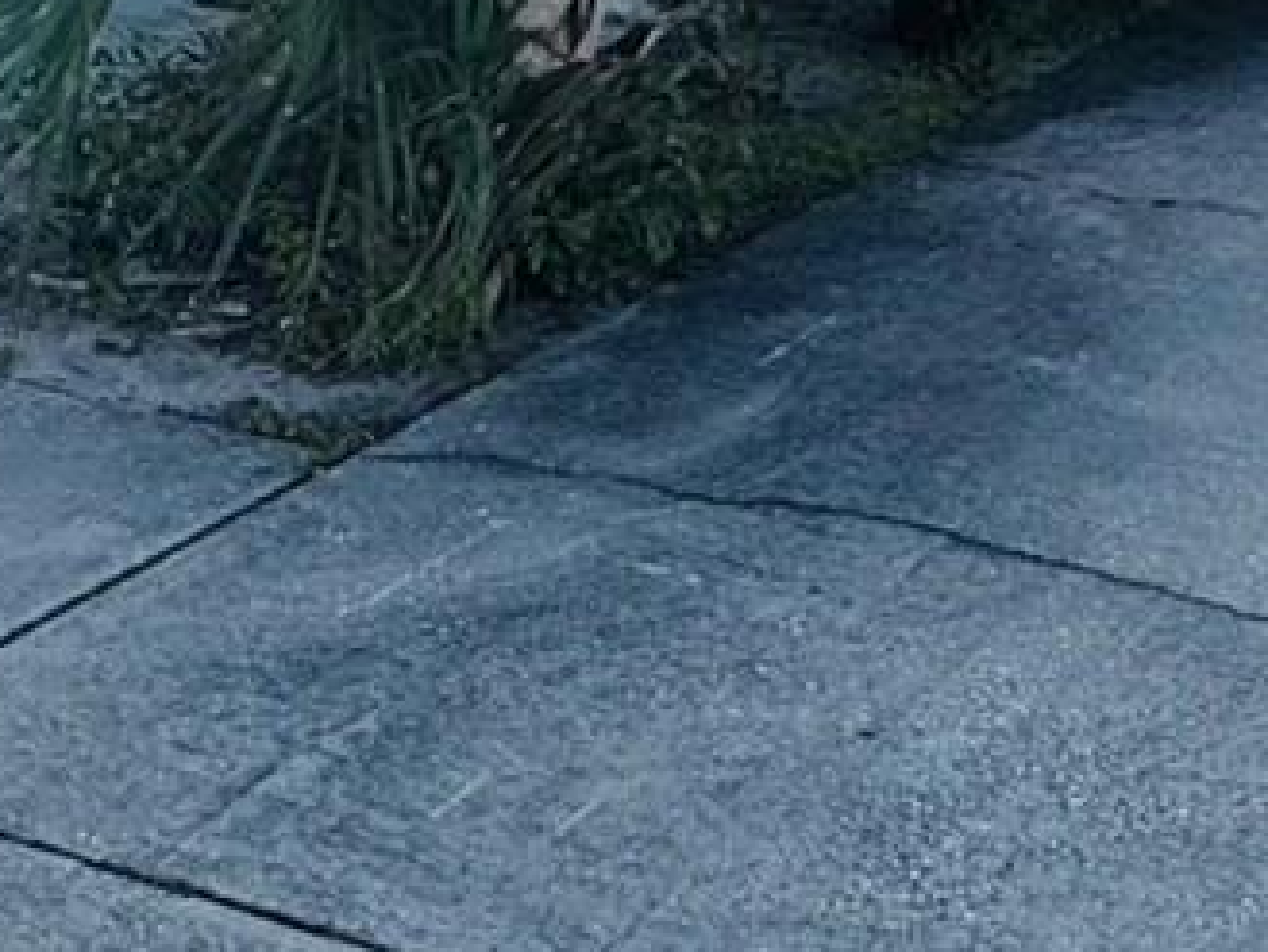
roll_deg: -1.5
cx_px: 1052
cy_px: -463
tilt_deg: -1.3
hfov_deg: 27.8
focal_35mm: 68
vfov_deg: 19.1
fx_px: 2492
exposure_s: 1/1236
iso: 50
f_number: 2.2
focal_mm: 2.22
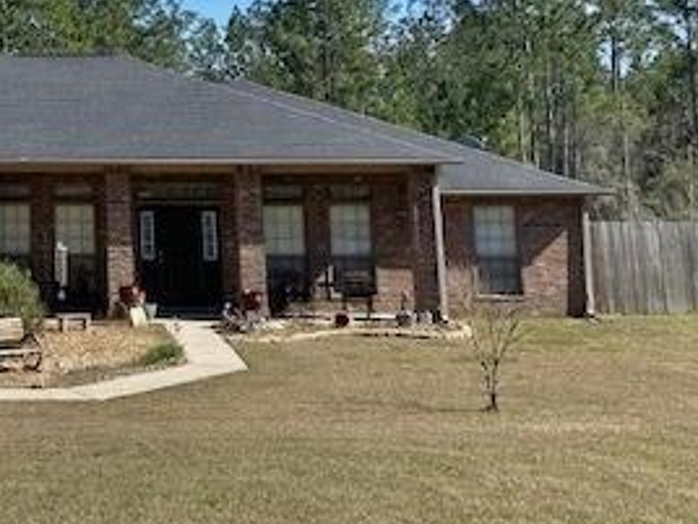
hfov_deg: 28.9
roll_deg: +0.3
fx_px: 1250
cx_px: -21
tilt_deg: +9.2
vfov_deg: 22.4
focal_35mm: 62
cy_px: -44
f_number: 1.8
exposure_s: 1/2463
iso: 32
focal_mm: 4.25
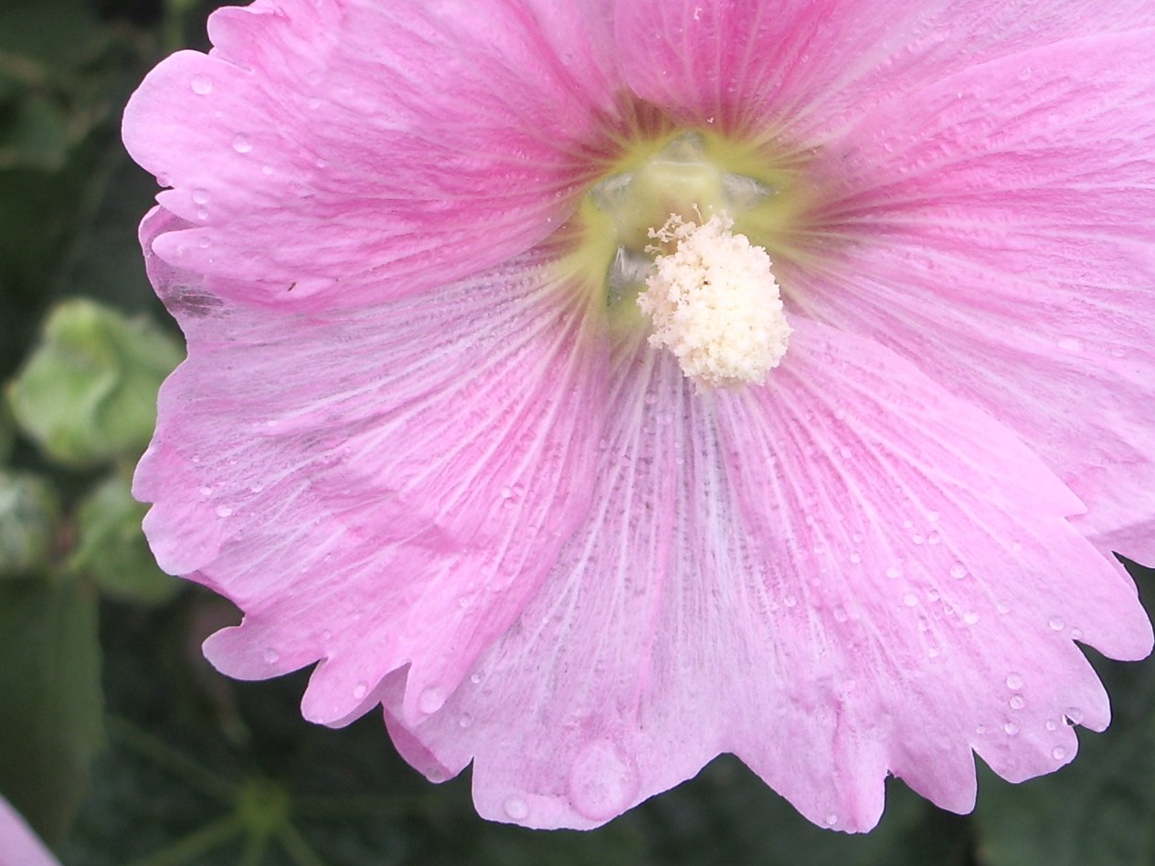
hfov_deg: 24.1
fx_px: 2703
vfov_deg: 18.1
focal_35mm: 81
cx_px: 725
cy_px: 195
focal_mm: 8.2
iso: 50
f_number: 3.1
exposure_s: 1/200
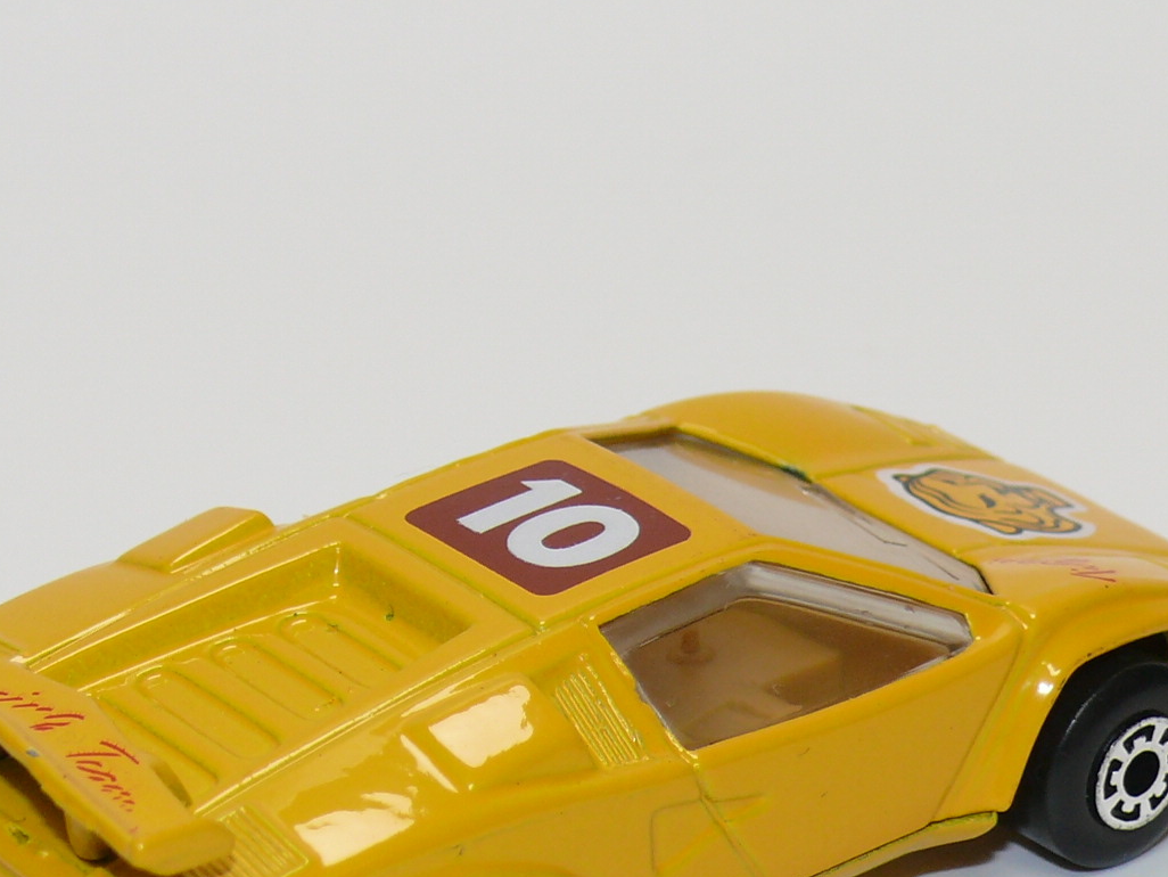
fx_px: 5366
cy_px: 645
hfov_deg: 12.4
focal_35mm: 159
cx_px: 554
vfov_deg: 9.3
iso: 100
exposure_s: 1/30
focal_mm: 13.3
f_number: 4
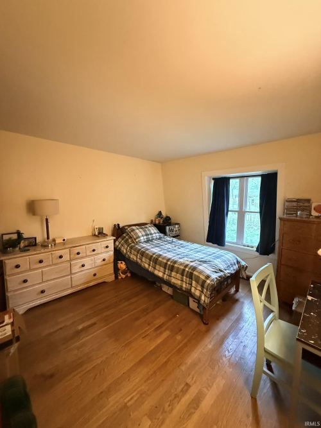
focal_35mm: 14
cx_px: 160
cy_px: 214
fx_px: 173
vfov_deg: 102.1
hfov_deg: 85.7
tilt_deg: -5.0
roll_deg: -0.4
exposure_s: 1/40
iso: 1000
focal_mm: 2.22
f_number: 2.2
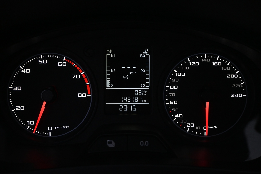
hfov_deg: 55.1
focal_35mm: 34
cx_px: 130
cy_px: 87
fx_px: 250
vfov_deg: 38.4
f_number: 4.2
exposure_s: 1/30
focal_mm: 23
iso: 1600
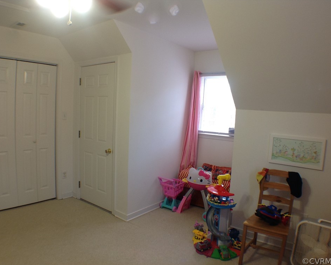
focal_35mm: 37
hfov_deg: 49.1
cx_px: 163
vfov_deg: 40.1
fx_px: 363
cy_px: 133
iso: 64
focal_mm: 4.28
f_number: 2.4
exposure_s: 1/24
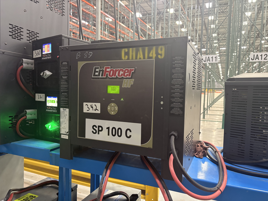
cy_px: 100
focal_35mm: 26
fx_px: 201
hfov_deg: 67.3
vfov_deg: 53.1
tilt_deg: -2.7
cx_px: 134
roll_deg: +0.1
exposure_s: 1/60
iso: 400
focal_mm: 5.96
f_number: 1.6
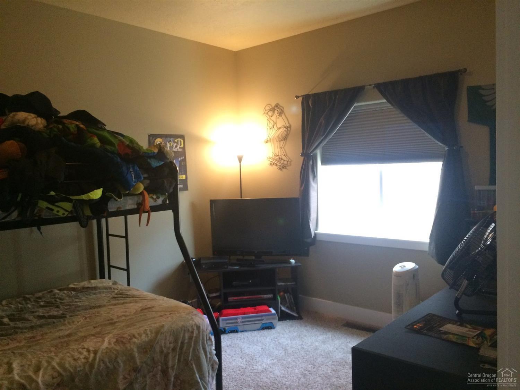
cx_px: 260
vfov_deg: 48.2
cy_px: 195
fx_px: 435
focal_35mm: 29
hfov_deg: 61.7
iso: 200
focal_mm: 4.15
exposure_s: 1/30
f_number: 2.2
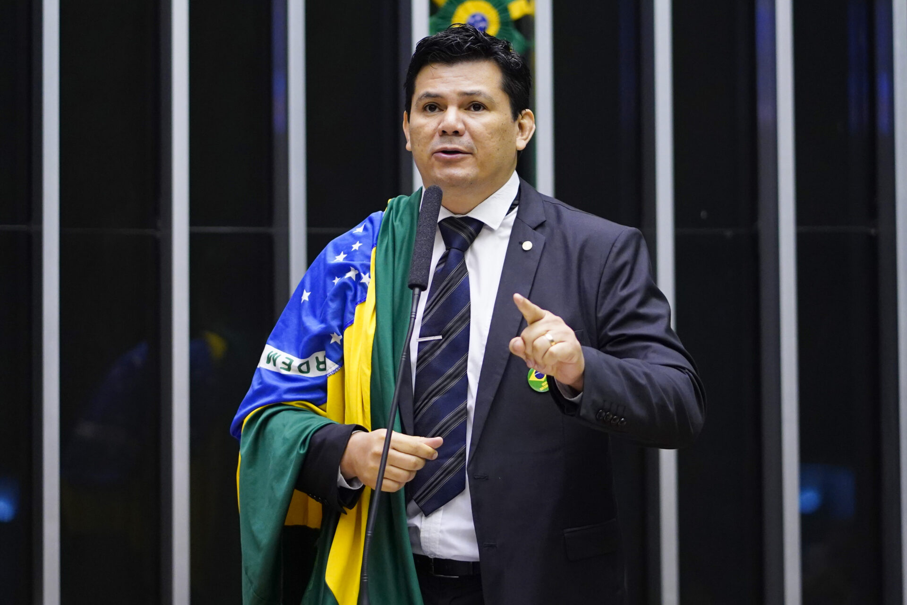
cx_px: 454
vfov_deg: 10.8
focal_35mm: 127
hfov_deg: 16.1
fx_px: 3199
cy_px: 302
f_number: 1.8
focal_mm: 85
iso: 3200
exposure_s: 1/400
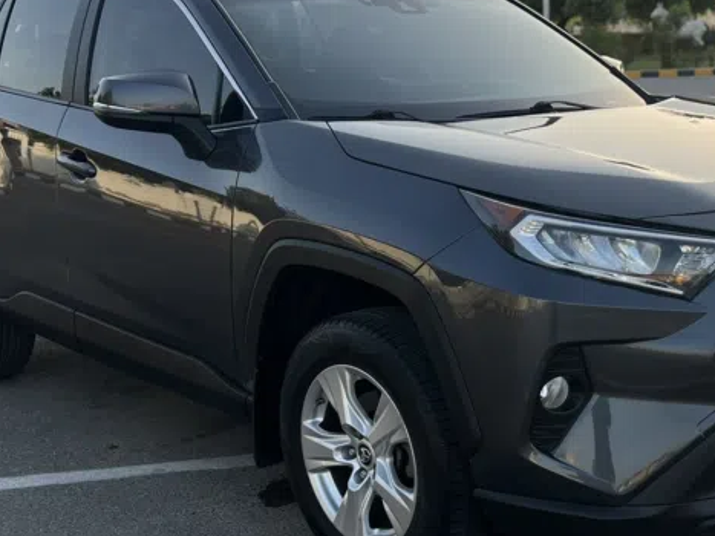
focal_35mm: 57
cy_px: 306
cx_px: 511
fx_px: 1177
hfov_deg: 33.3
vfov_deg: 25.6
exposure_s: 1/1079
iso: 50
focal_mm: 5.7
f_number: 1.5
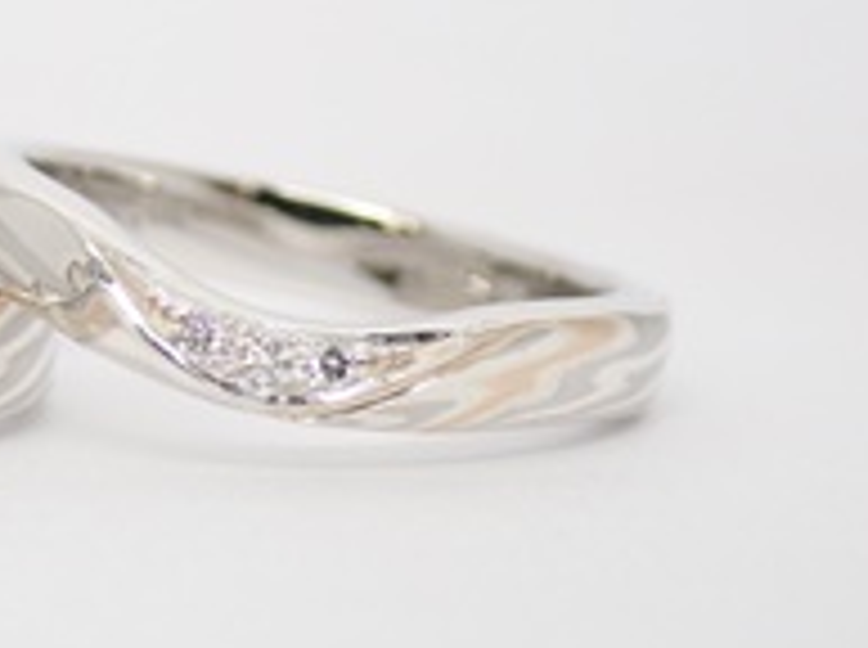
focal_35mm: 180
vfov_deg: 8.2
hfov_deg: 10.9
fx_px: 4505
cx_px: -49
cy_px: 317
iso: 200
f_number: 4.1
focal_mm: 13.65
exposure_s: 1/100
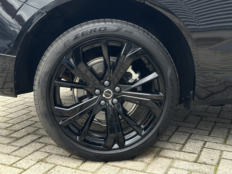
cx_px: 116
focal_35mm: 48
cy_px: 87
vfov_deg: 30.3
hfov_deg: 39.7
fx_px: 322
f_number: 1.78
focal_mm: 6.86
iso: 64
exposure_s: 1/193
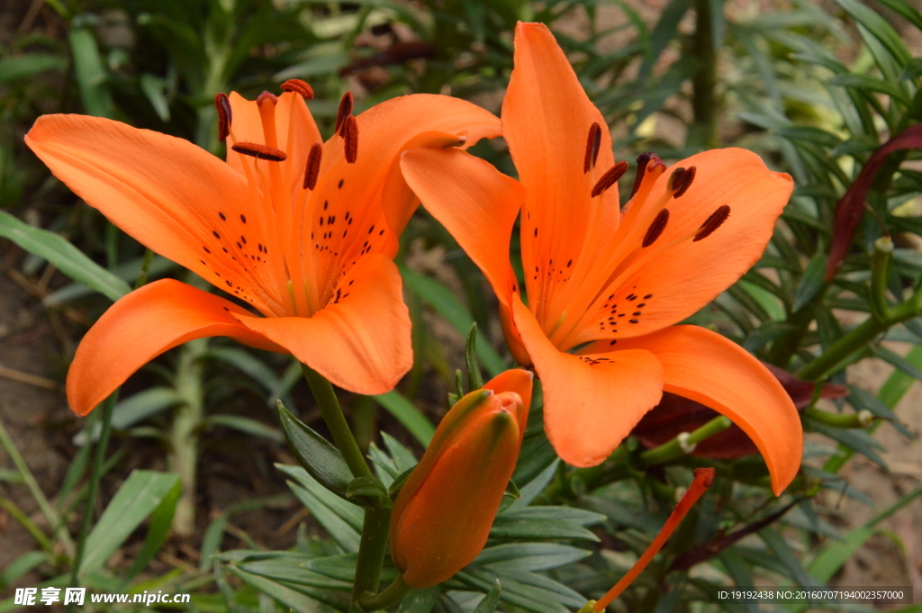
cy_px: 306
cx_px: 461
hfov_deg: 11.2
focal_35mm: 183
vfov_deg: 7.5
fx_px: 4683
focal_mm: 122
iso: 1400
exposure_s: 1/250
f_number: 18
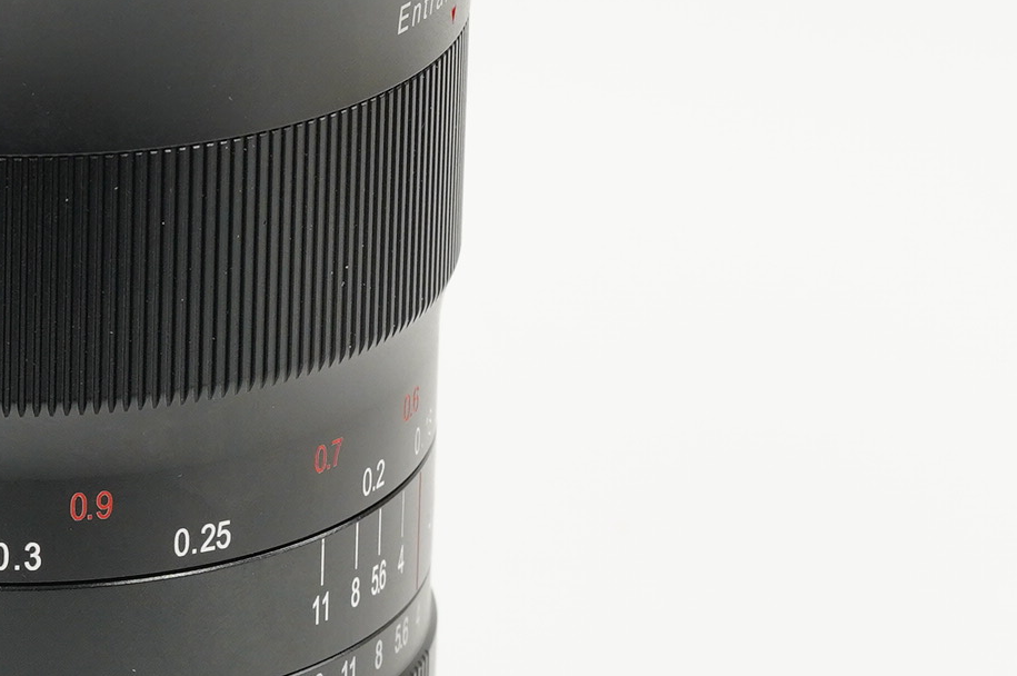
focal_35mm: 296
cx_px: 3
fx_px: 8353
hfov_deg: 6.9
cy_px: 438
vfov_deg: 4.6
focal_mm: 90
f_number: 11
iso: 1000
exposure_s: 1/10
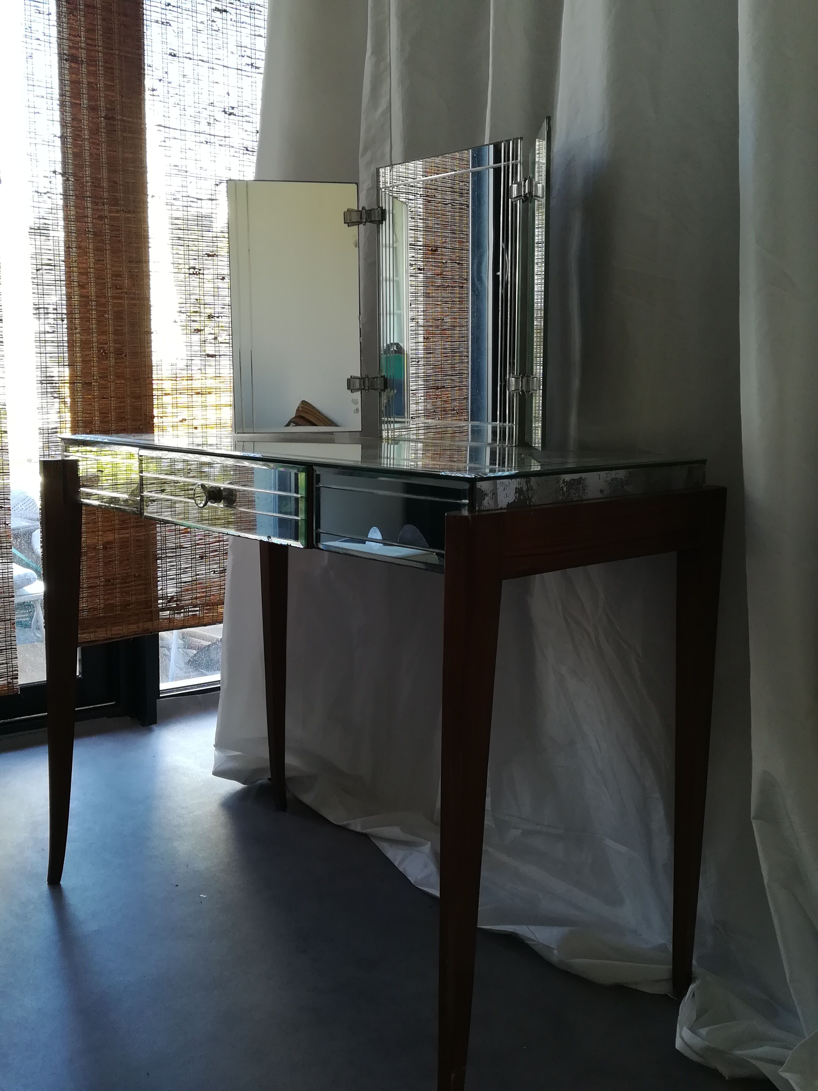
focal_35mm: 33
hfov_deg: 42.9
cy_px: 546
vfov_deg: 55.4
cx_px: 409
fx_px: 1040
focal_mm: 3.83
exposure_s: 1/33.3
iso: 80
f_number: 2.2
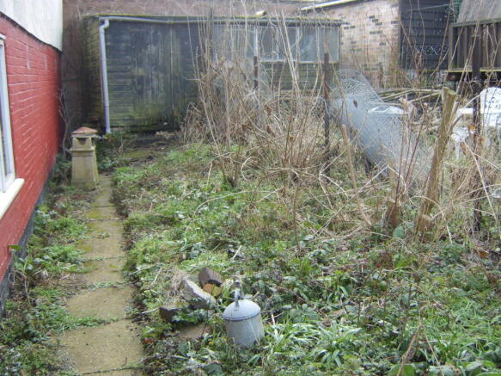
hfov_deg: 58.4
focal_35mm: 31
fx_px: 449
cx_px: 250
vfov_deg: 45.4
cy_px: 188
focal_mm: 8.13
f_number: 2.7
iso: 50
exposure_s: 1/65
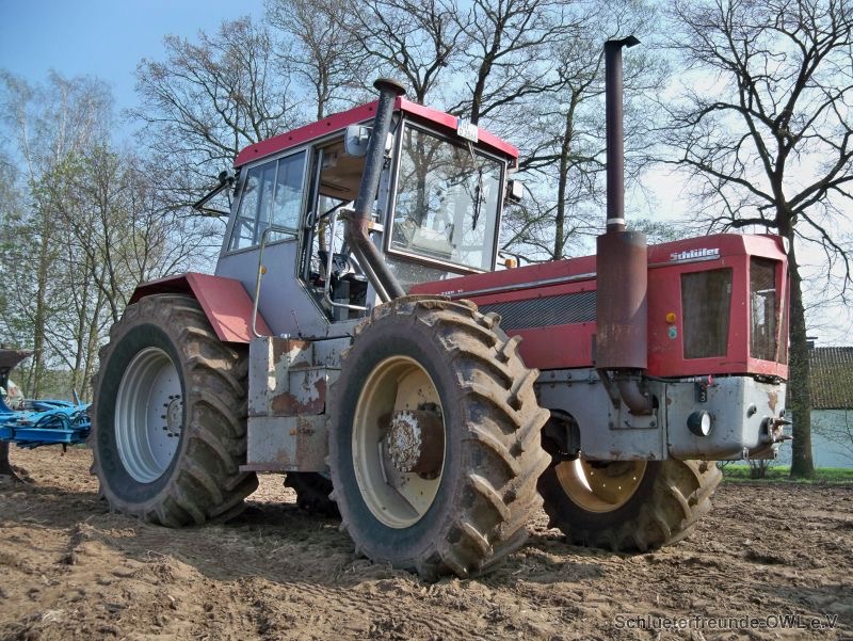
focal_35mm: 35
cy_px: 320
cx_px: 426
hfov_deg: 52.6
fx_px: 863
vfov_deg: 40.7
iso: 100
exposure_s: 1/320
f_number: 3.5
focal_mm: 6.2
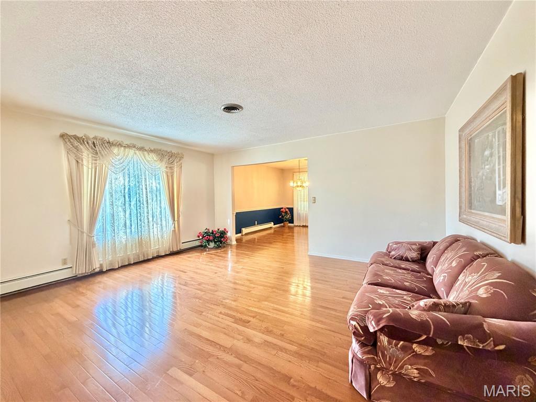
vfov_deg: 85.7
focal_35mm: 14
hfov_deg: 102.1
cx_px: 268
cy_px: 201
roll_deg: +1.2
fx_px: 217
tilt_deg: -0.9
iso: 800
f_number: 2.2
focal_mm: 2.22
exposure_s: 1/60
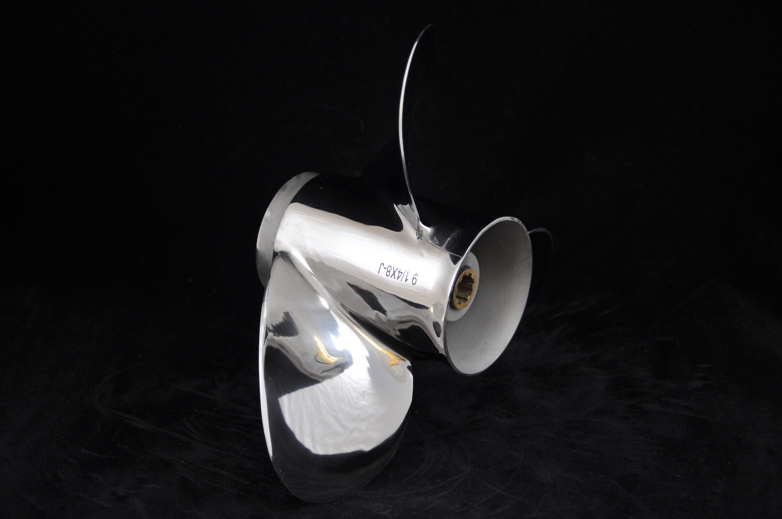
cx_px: 391
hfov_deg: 26.0
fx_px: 1692
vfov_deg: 17.4
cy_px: 260
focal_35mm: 78
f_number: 5
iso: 200
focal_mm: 52
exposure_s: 1/13
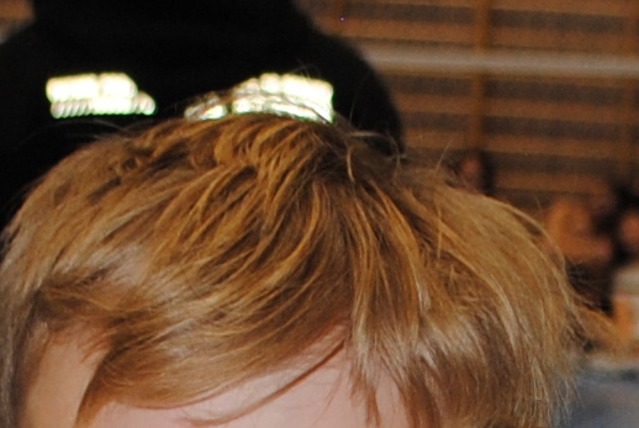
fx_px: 4781
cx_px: 427
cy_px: 826
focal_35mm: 269
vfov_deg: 5.0
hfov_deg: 7.6
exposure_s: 1/60
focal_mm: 24
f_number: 4
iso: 200
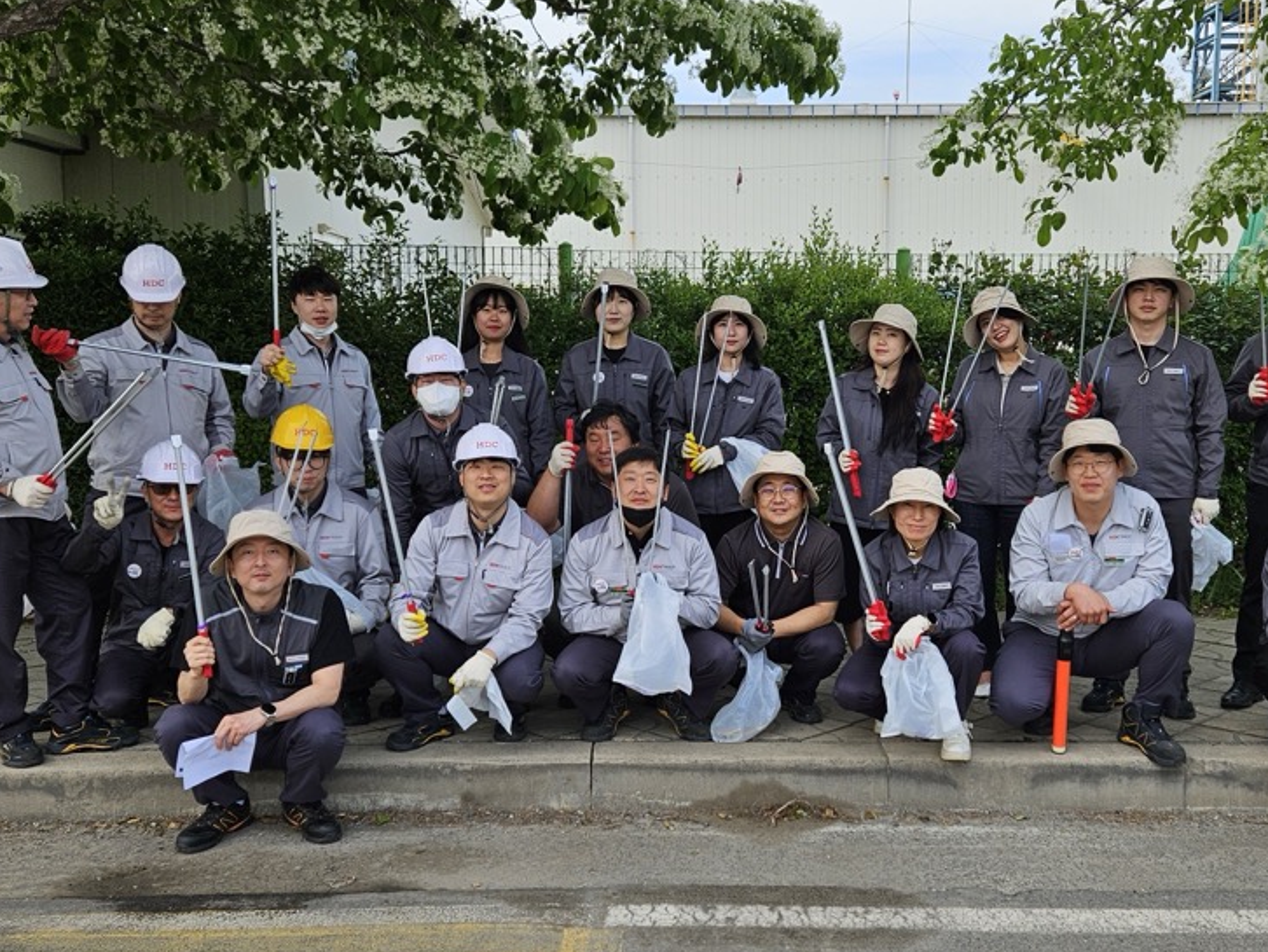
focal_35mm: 38
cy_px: 468
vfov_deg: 37.7
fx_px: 1392
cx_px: 739
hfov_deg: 48.8
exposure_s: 1/907
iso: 25
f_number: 1.8
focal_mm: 5.4
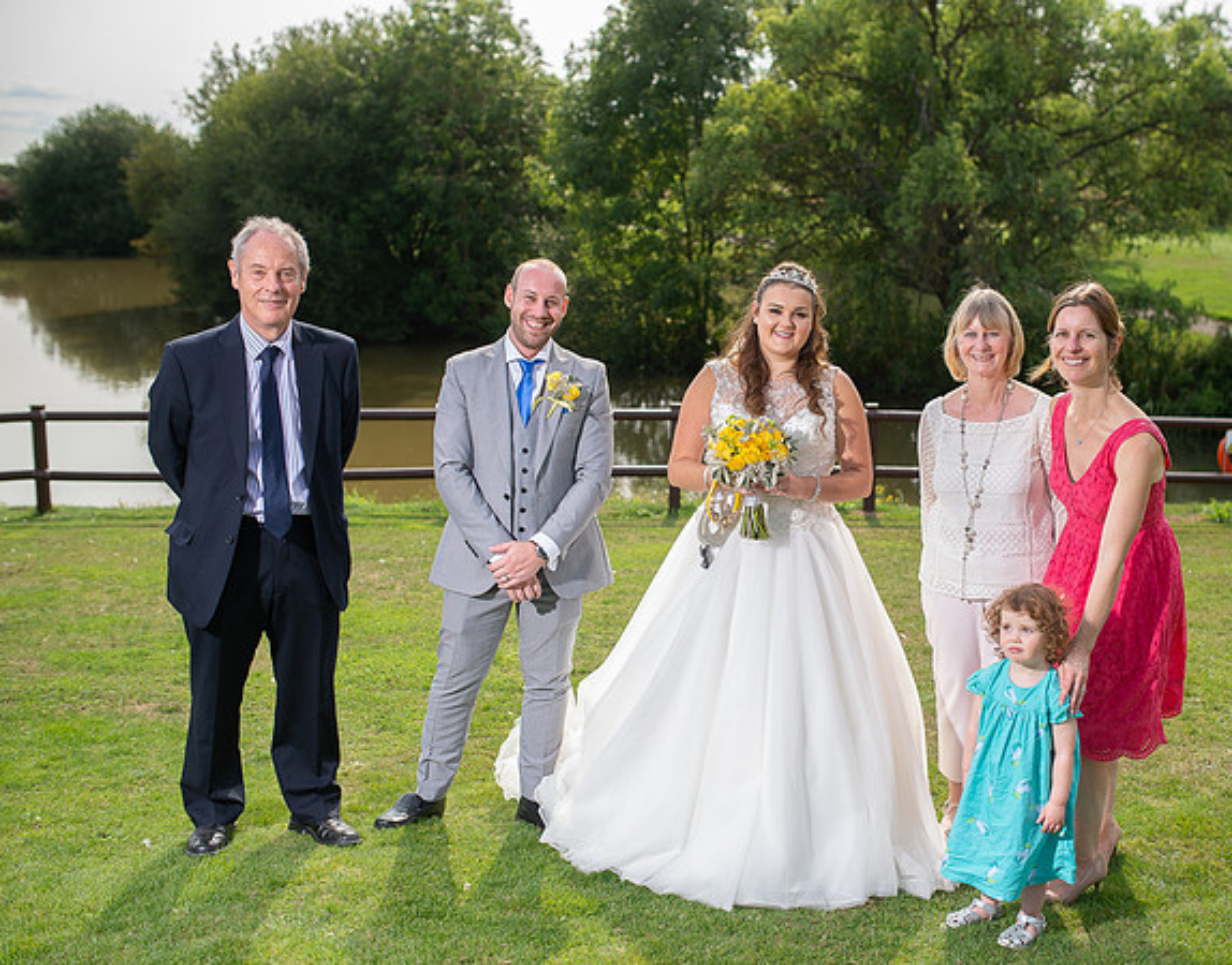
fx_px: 1410
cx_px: 725
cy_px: 482
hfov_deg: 47.0
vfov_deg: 37.8
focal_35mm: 39
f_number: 2.8
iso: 100
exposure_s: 1/1000
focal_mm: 35
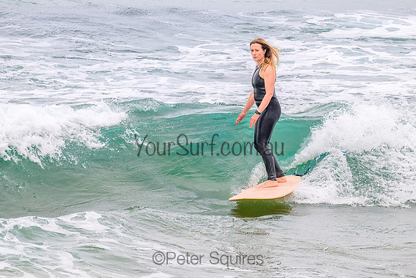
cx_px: 221
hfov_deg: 2.4
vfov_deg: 1.6
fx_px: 9847
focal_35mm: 852
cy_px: 125
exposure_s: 1/2000
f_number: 11
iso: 1100
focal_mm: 680
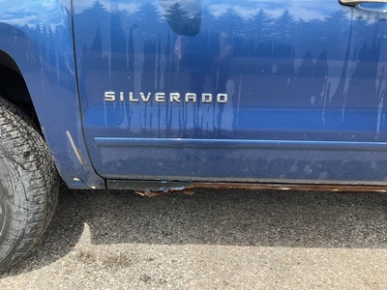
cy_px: 145
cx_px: 194
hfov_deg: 61.7
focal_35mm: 29
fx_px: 324
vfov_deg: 48.2
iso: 25
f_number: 1.8
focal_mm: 3
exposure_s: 1/486
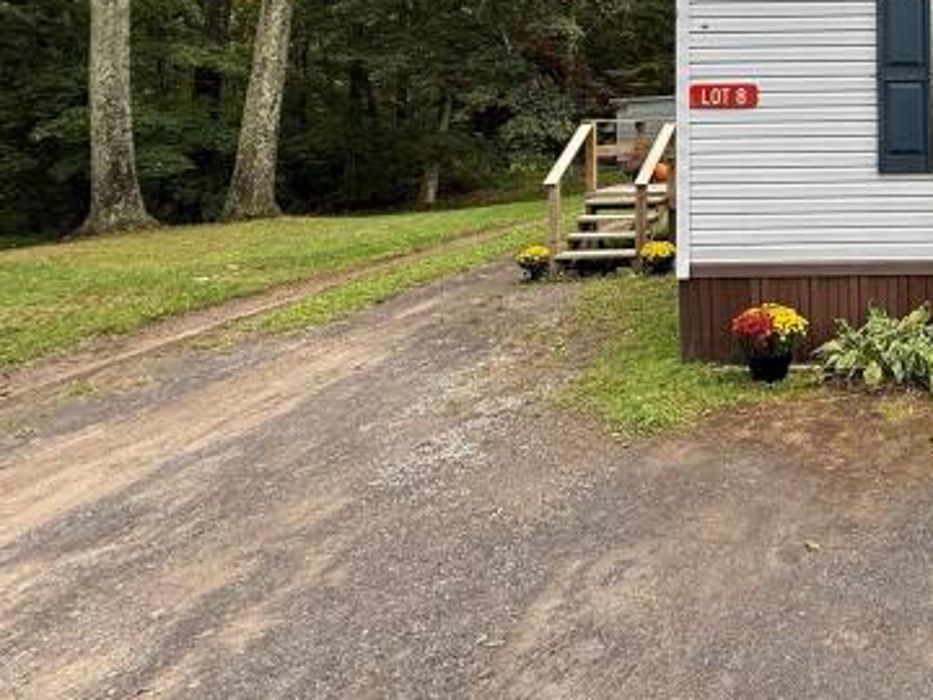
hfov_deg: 52.2
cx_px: 907
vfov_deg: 45.5
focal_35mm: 28
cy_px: 83
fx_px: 755
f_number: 2.2
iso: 50
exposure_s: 1/275
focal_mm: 2.22
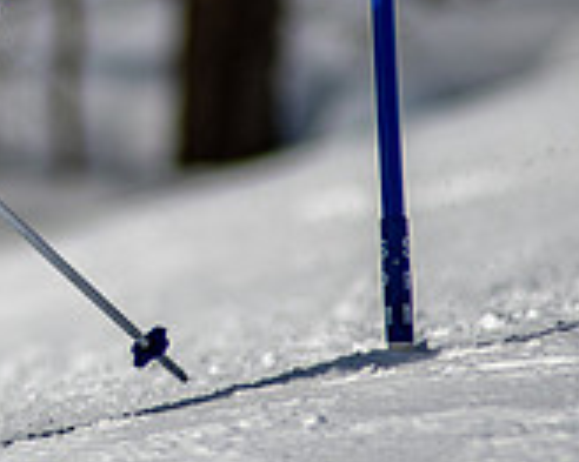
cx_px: -233
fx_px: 25620
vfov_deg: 1.0
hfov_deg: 1.3
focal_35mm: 1496
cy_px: 16
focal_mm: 300
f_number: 2.8
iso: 100
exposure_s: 1/8000
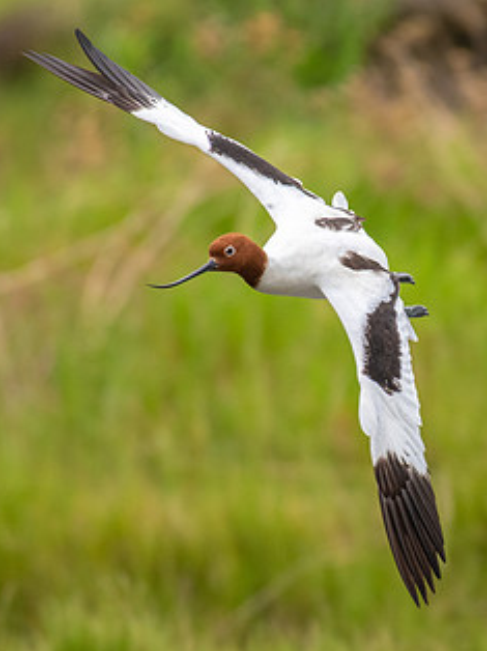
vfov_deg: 1.4
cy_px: 340
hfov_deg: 1.1
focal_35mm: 1410
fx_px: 26485
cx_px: 396
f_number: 5.6
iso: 720
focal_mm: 500
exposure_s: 1/2000
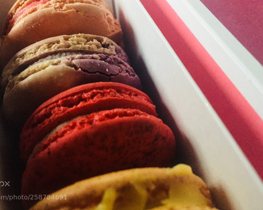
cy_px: 88
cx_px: 125
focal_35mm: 36
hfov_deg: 50.3
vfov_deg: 41.0
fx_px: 280
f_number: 2.2
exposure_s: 1/15
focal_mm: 4.15
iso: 250
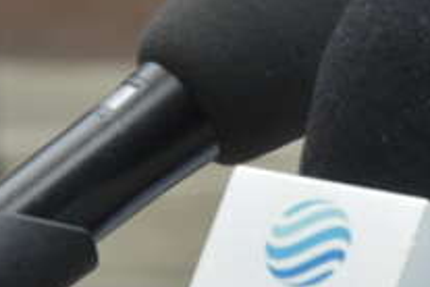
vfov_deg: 1.9
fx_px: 8723
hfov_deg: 2.8
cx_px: 798
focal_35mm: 730
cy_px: -370
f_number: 8
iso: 800
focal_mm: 105
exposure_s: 1/250
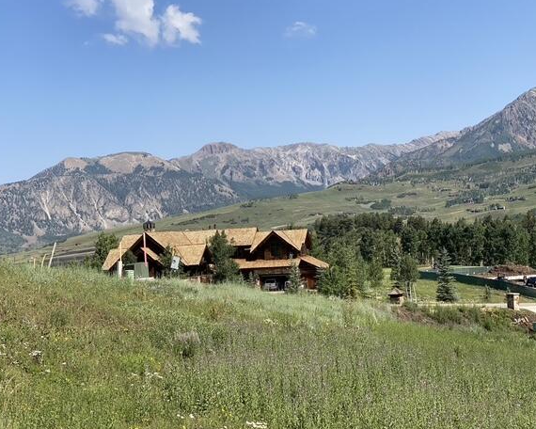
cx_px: 262
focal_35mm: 57
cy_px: 206
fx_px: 904
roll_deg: +3.1
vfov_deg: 26.7
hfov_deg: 33.0
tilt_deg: +1.6
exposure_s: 1/1370
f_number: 2
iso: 20
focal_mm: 6
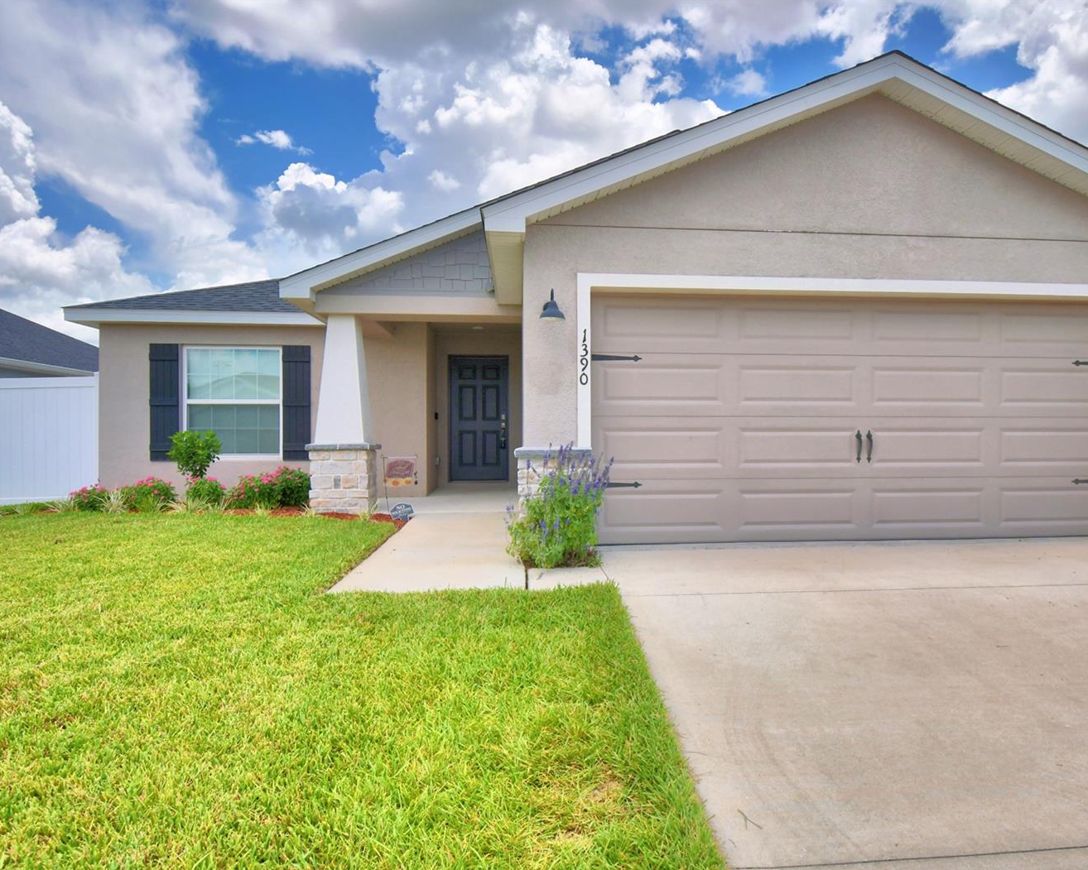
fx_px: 773
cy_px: 437
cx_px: 614
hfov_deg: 70.0
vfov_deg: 58.8
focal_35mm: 24
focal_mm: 14
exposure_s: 1/1250
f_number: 5
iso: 100
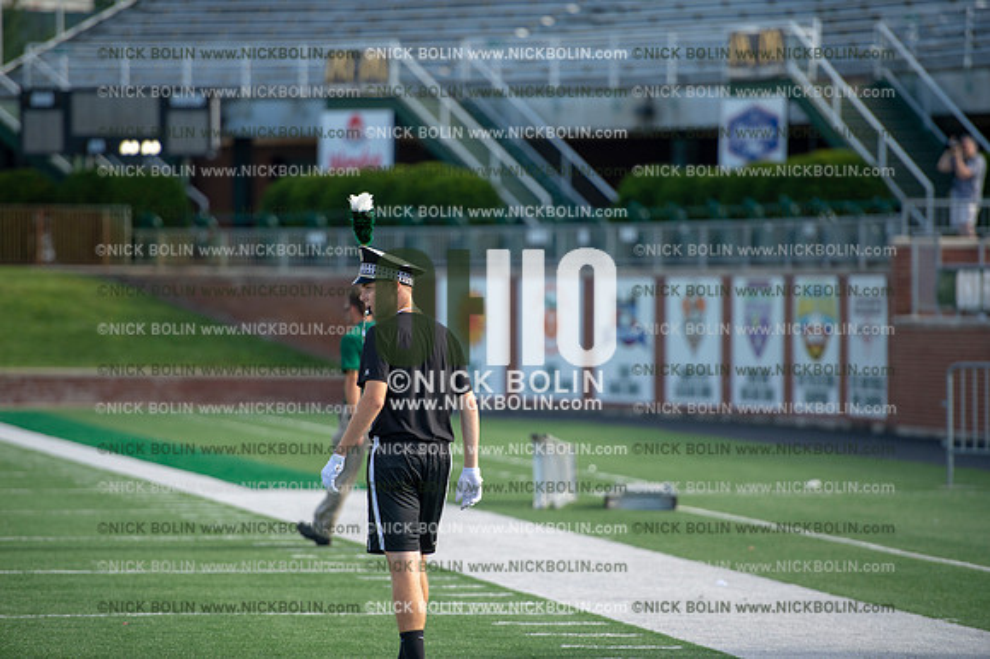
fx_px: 5497
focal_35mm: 200
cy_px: 330
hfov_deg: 10.3
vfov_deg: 6.9
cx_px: 495
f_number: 2.8
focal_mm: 200
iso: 160
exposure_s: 1/1000
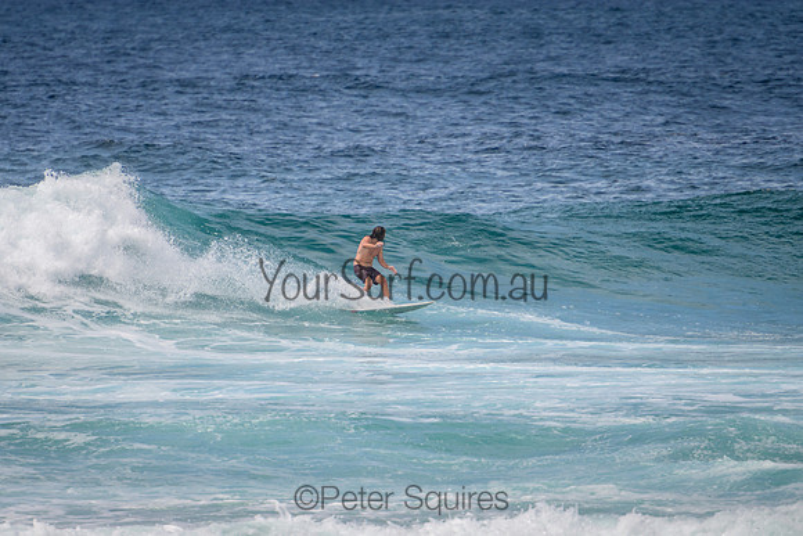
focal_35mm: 549
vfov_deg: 2.5
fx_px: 12256
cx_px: 354
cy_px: 269
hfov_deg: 3.8
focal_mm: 400
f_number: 5.6
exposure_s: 1/2000
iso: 250
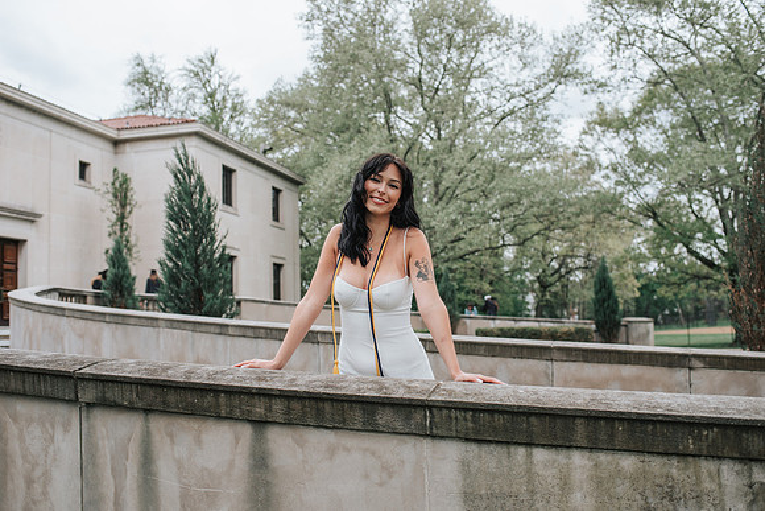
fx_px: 744
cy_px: 256
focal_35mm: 35
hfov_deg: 54.4
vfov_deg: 37.9
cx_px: 382
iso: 140
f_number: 3.5
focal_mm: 35
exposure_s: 1/500
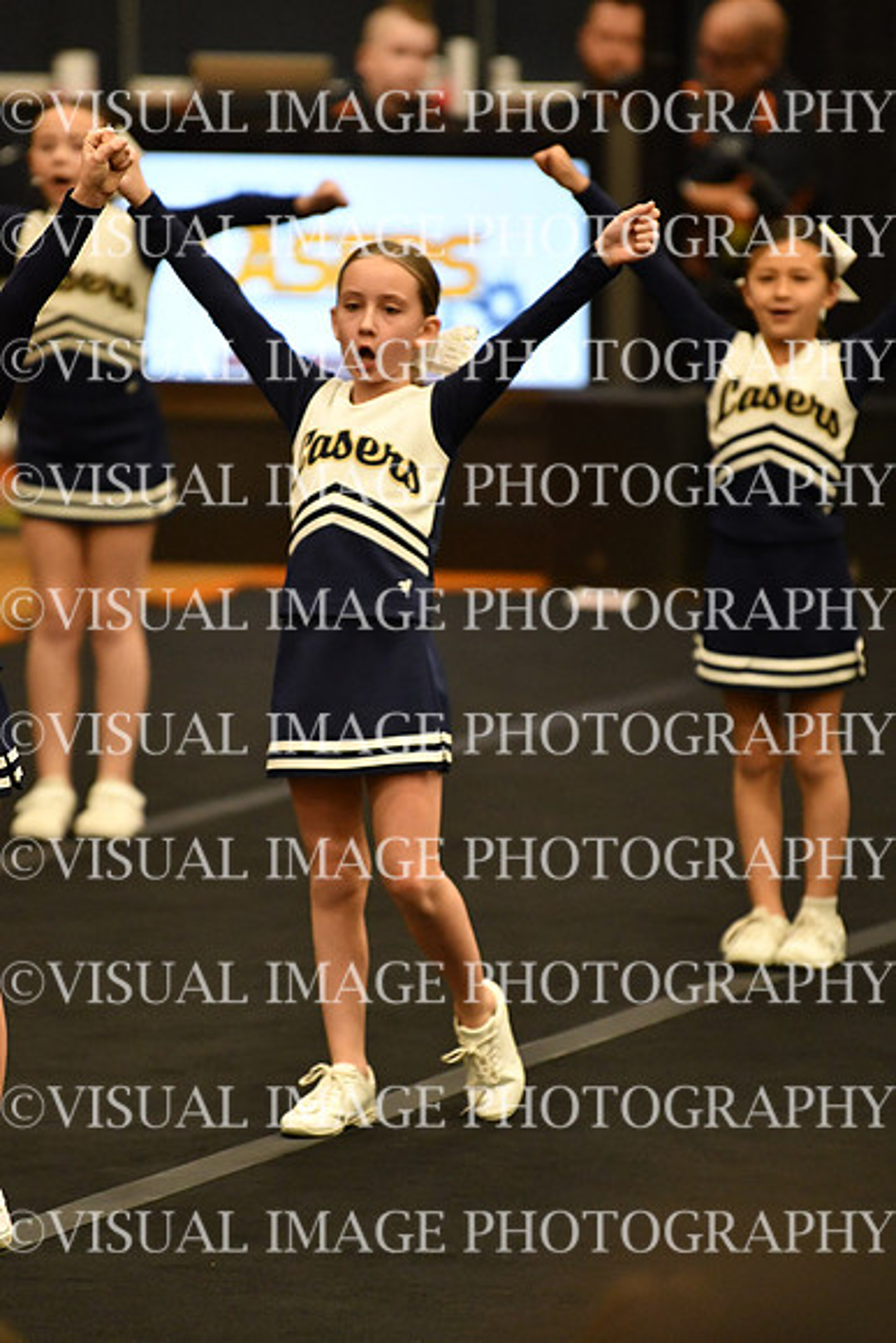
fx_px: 11192
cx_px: 448
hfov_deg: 4.6
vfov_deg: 6.9
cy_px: 672
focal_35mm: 300
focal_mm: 200
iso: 4000
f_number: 2.8
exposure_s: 1/800
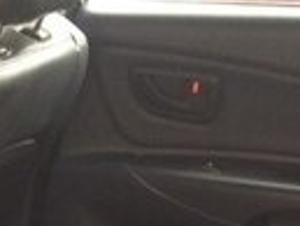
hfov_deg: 12.5
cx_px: -184
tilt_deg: -28.3
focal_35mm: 148
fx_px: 1284
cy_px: 521
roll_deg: +2.4
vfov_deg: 9.1
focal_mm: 4.15
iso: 50
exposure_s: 1/100
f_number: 2.2
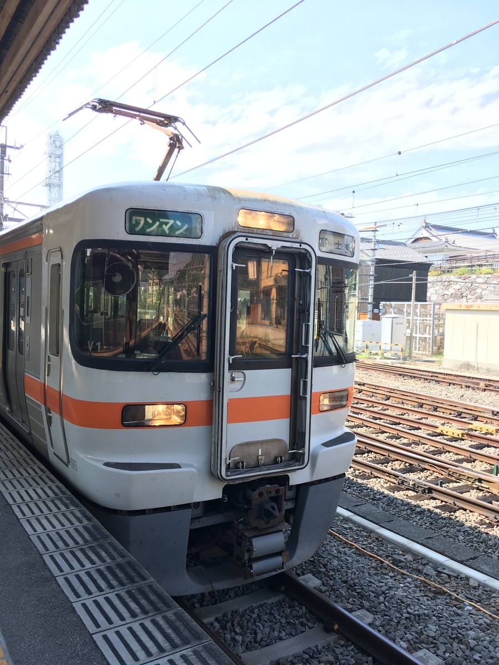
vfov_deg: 61.7
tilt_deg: -1.9
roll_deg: -3.3
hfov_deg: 48.2
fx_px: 557
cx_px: 250
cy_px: 332
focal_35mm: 29
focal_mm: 4.15
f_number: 2.2
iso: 25
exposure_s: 1/247
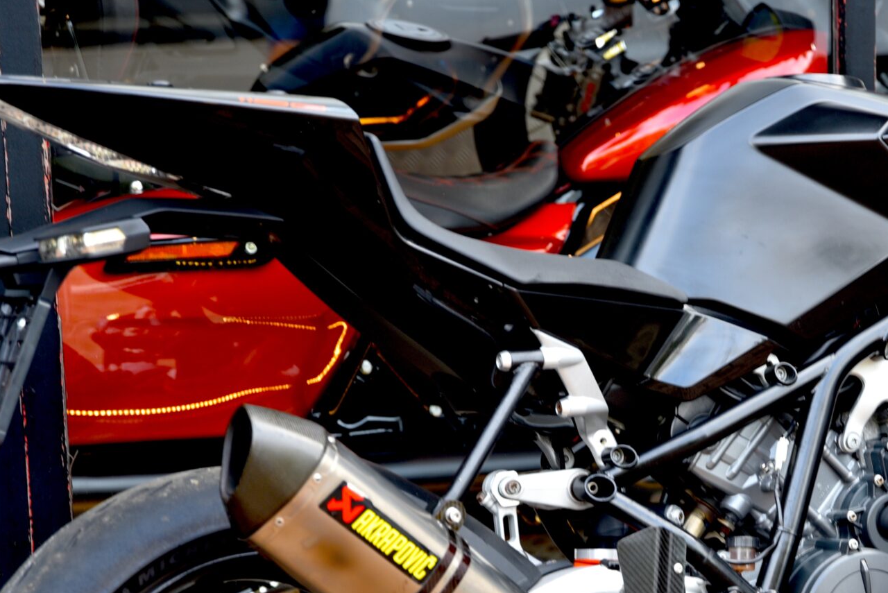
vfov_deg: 9.8
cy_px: 468
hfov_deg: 14.6
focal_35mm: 140
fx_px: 3455
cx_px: 707
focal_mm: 70
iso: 200
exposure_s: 1/60
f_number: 3.5
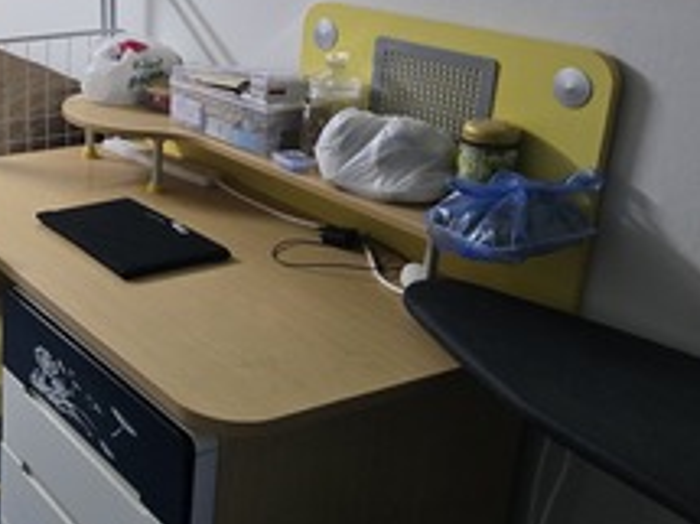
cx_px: -31
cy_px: 145
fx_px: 990
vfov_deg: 29.3
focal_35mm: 49
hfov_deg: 34.6
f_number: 1.7
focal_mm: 6.3
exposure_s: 1/120
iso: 1000
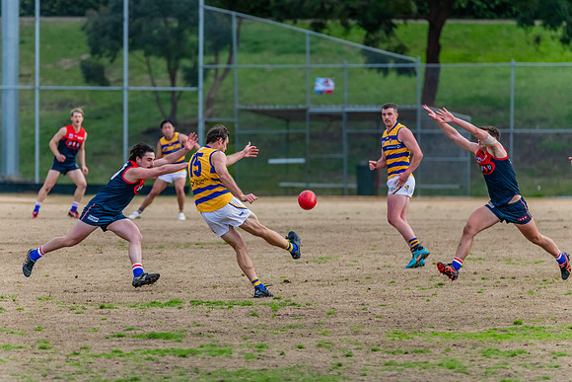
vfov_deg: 3.1
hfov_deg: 4.6
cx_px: 284
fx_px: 7154
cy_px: 174
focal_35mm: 450
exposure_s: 1/2000
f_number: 6
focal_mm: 400
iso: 1800
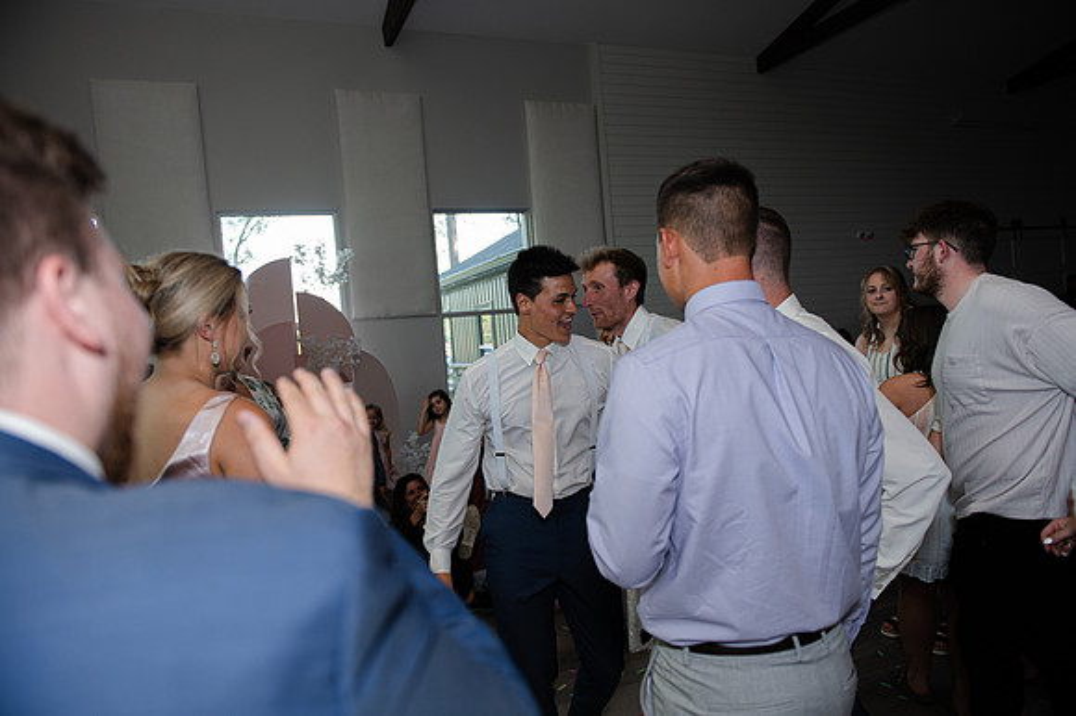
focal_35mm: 24
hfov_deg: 73.8
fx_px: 717
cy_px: 358
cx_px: 538
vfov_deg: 53.1
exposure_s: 1/200
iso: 640
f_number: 2.8
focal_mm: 24
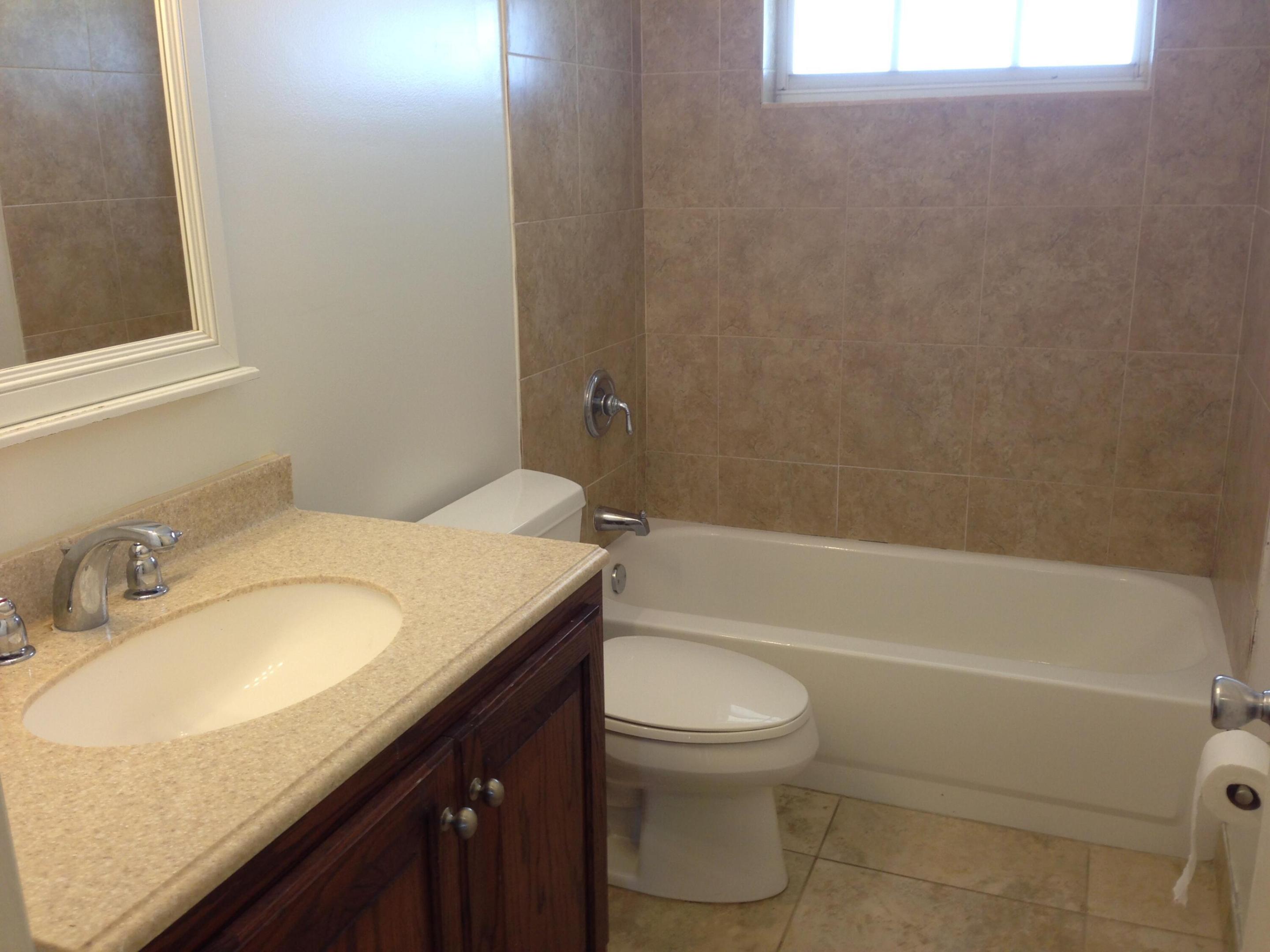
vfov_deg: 42.9
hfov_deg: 55.4
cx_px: 635
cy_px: 476
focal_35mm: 33
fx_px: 1211
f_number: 2.4
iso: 64
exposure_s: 1/30
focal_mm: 4.12
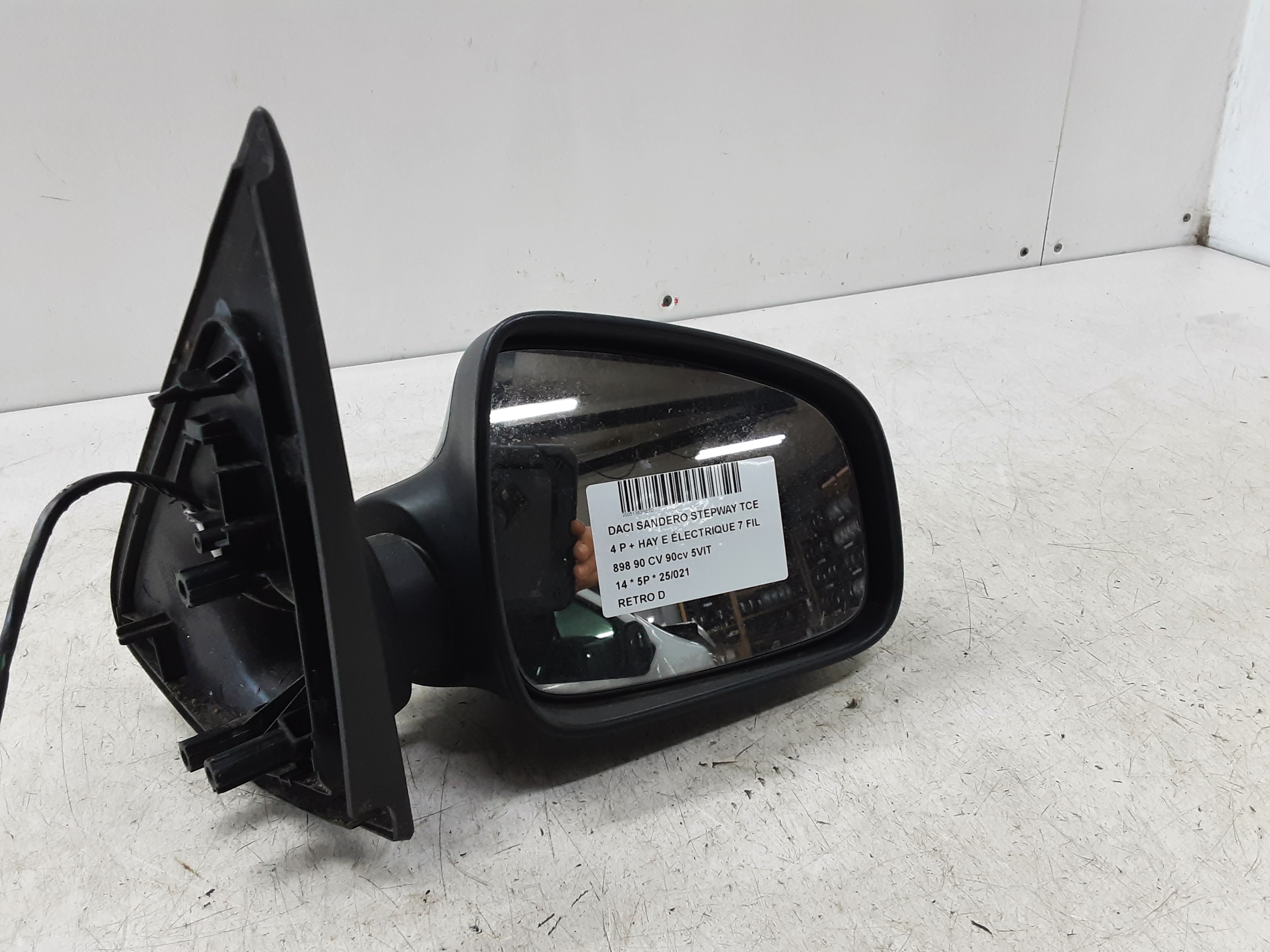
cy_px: 476
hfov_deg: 65.3
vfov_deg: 51.4
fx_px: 991
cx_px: 635
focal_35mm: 27
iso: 125
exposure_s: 1/50
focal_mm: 2.91
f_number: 1.9
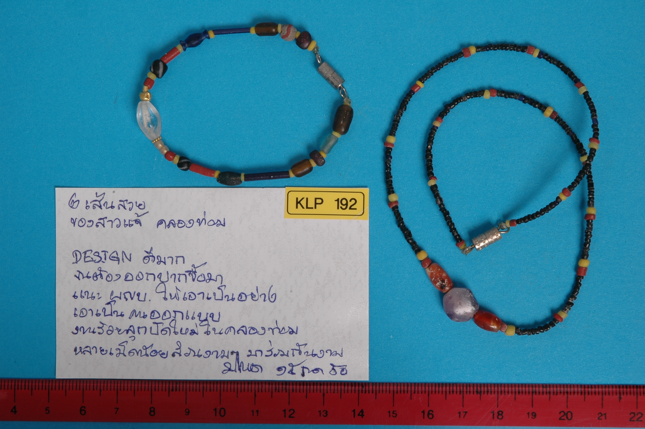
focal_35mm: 93
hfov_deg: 21.9
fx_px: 1665
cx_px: 322
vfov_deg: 14.7
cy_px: 214
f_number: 29
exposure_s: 1/4
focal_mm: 62
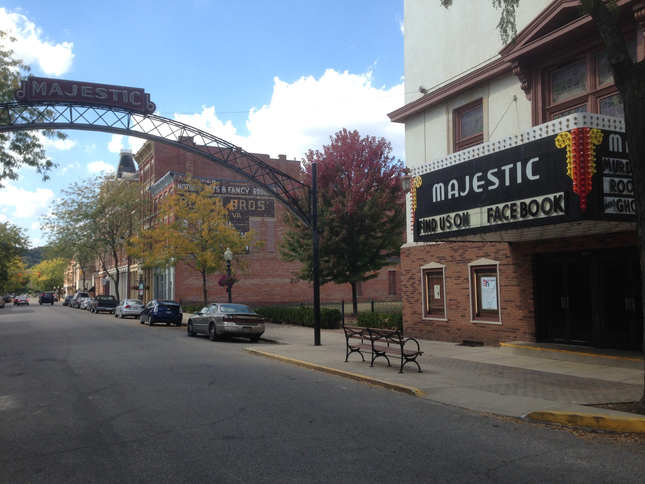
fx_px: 615
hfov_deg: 55.4
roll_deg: +0.5
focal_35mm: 33
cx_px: 322
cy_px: 242
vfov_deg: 42.9
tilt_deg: +4.7
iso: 50
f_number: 2.4
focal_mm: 4.12
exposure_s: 1/733
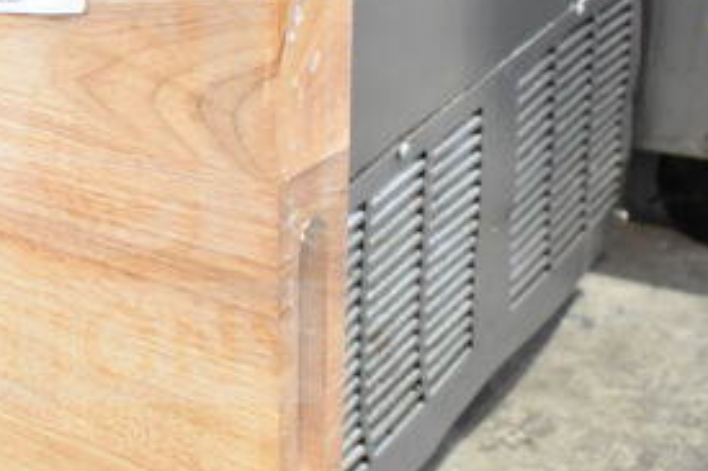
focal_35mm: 60
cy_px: 199
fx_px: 1179
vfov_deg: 22.6
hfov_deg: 31.4
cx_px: 31
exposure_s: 1/80
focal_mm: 18
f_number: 4.5
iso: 1600
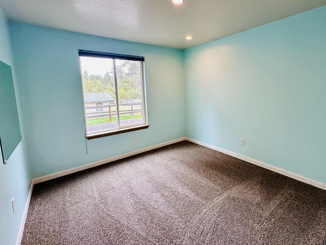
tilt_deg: -6.3
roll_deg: +1.6
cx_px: 182
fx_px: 160
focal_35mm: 17
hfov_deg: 90.6
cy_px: 107
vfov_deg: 74.4
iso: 100
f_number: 2.2
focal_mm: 2.22
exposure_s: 1/120
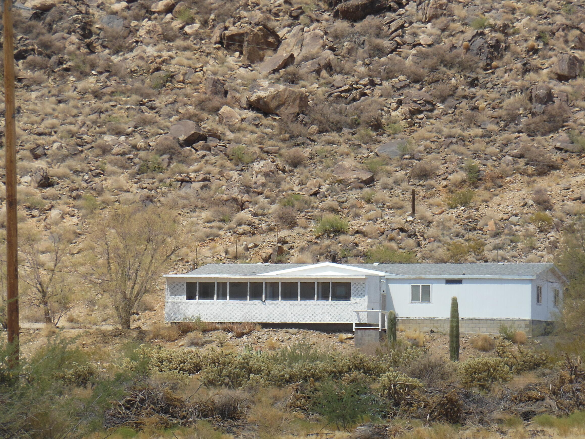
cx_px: 343
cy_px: 244
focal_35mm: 165
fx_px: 2789
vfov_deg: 9.0
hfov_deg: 12.0
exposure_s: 1/800
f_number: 5
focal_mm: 22.6
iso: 125
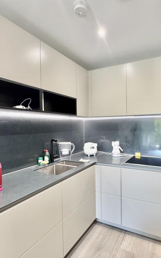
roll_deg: +0.3
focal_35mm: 20
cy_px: 129
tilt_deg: -1.2
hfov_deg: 57.8
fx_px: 140
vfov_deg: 85.1
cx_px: 112
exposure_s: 1/99
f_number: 2.2
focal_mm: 2.22
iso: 320
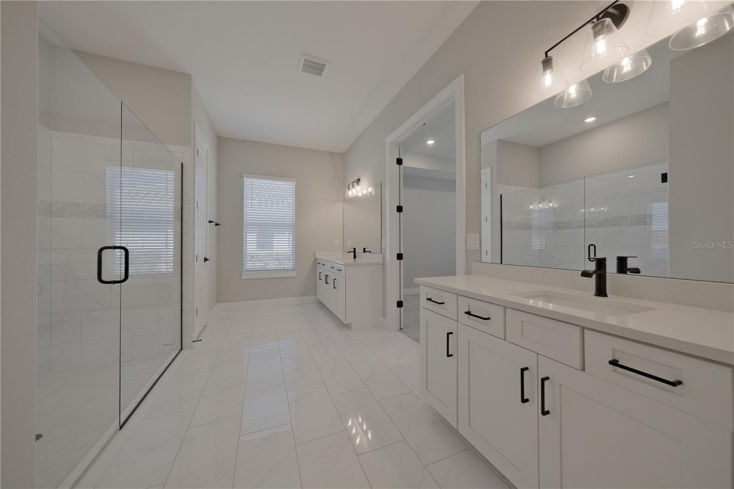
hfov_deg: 112.6
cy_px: 244
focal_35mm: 12
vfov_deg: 90.0
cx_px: 367
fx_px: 245
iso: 640
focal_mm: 8
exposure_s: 1/200
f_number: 4
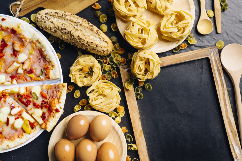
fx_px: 262
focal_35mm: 39
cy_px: 80
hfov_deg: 49.5
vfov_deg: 34.2
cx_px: 121
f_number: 10
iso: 125
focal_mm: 39
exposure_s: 1/10
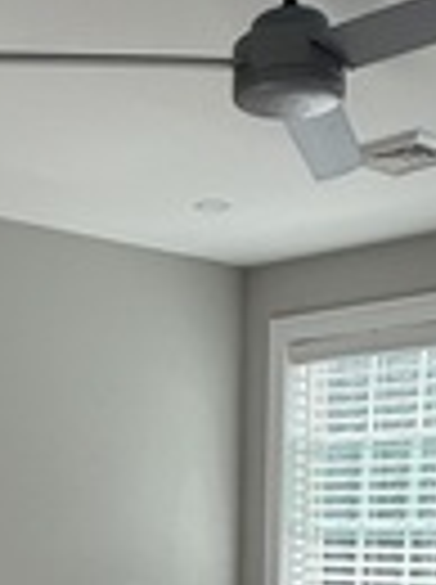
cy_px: 943
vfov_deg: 21.4
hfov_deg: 20.3
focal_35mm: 72
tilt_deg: -18.8
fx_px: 1213
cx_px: 171
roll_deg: -0.3
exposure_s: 1/142
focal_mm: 2.22
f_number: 2.2
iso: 64
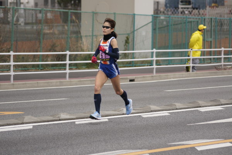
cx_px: 116
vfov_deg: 6.8
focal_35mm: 202
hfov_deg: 10.2
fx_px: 1304
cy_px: 78
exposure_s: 1/640
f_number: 4.5
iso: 200
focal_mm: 135
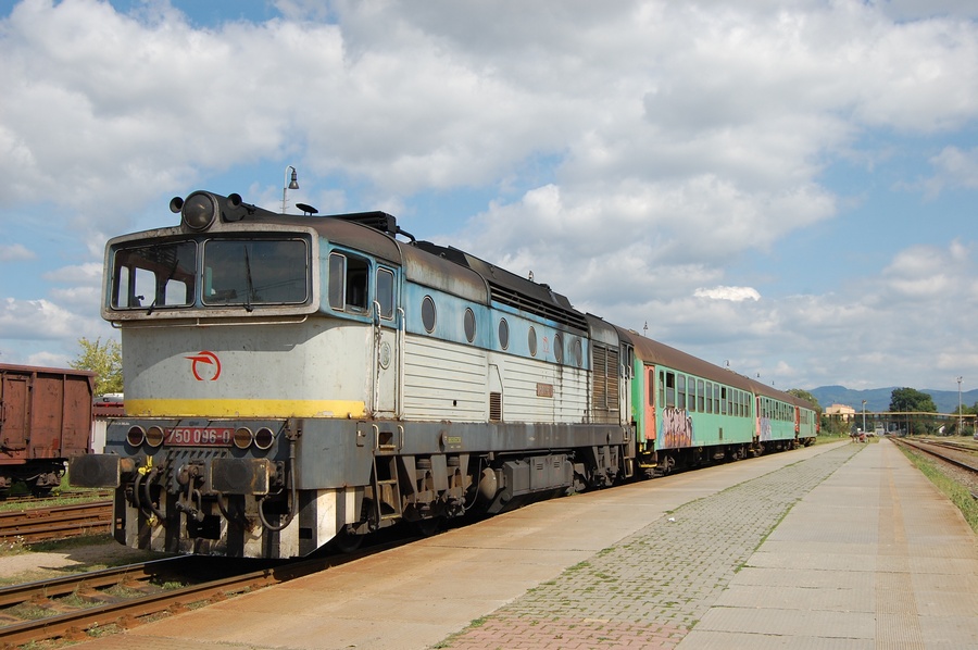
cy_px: 325
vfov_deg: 34.1
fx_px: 1058
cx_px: 489
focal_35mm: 39
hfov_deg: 49.6
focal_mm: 26
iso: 200
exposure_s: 1/320
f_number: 10
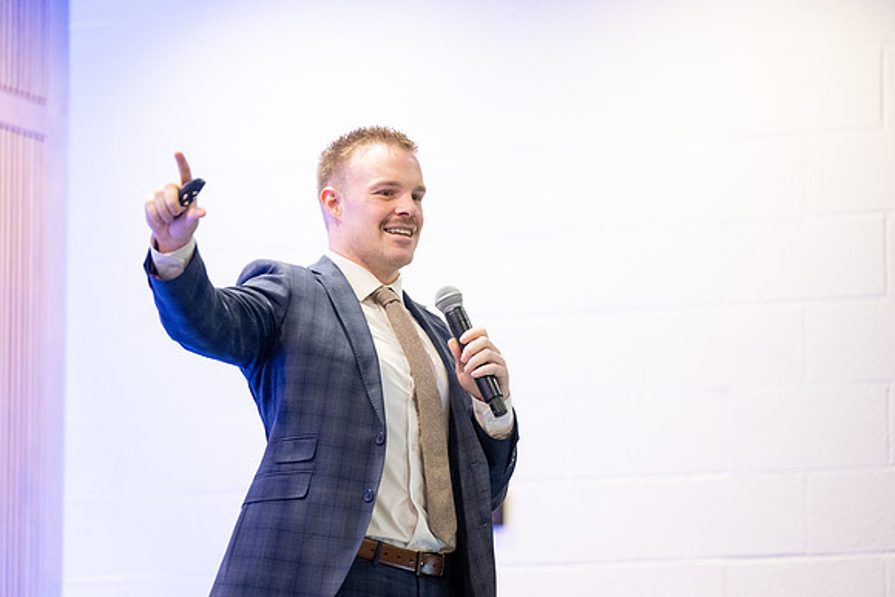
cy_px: 298
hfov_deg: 11.1
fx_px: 4600
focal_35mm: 185
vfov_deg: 7.4
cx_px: 448
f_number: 2.8
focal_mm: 185
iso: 2500
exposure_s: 1/400
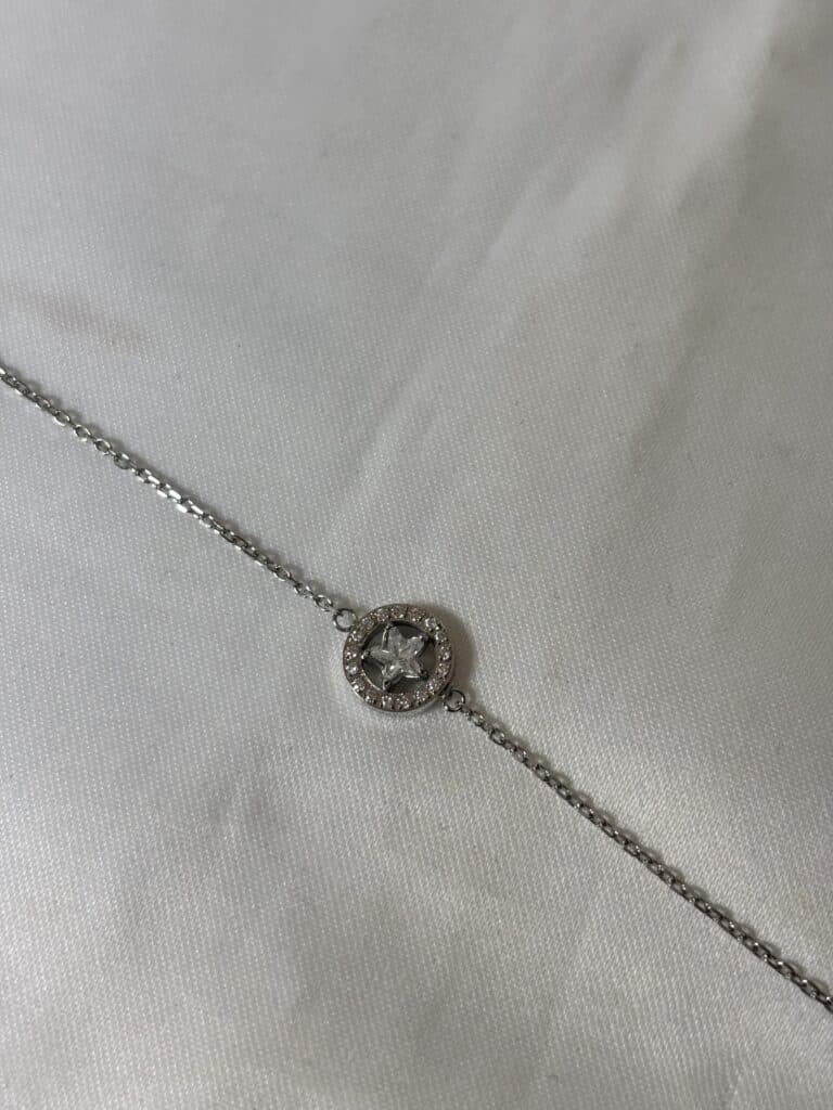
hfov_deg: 28.0
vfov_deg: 36.8
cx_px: 416
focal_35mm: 52
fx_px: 1668
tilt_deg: -72.0
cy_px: 555
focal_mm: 5.96
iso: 32
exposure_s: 1/237
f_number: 1.6
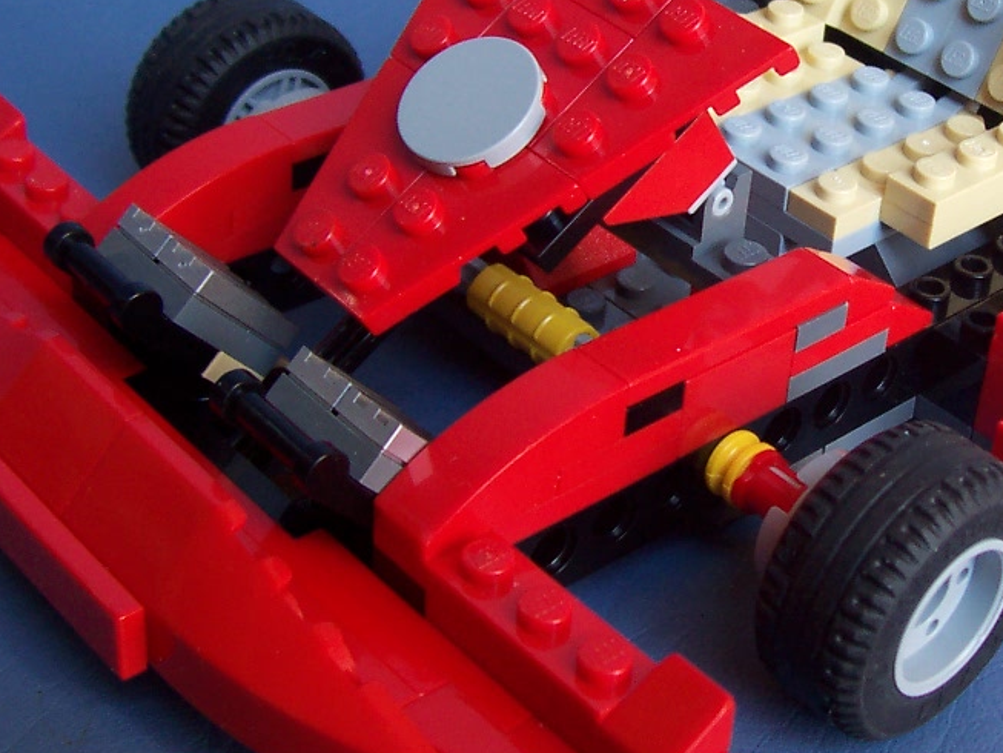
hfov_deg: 28.1
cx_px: 774
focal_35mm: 68
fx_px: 1971
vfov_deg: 21.5
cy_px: 257
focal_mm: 5.6
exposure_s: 1/45
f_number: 2.8
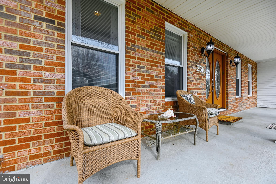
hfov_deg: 96.8
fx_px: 123
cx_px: 138
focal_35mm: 16
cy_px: 92
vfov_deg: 73.7
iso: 200
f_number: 5.6
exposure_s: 1/250
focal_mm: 16
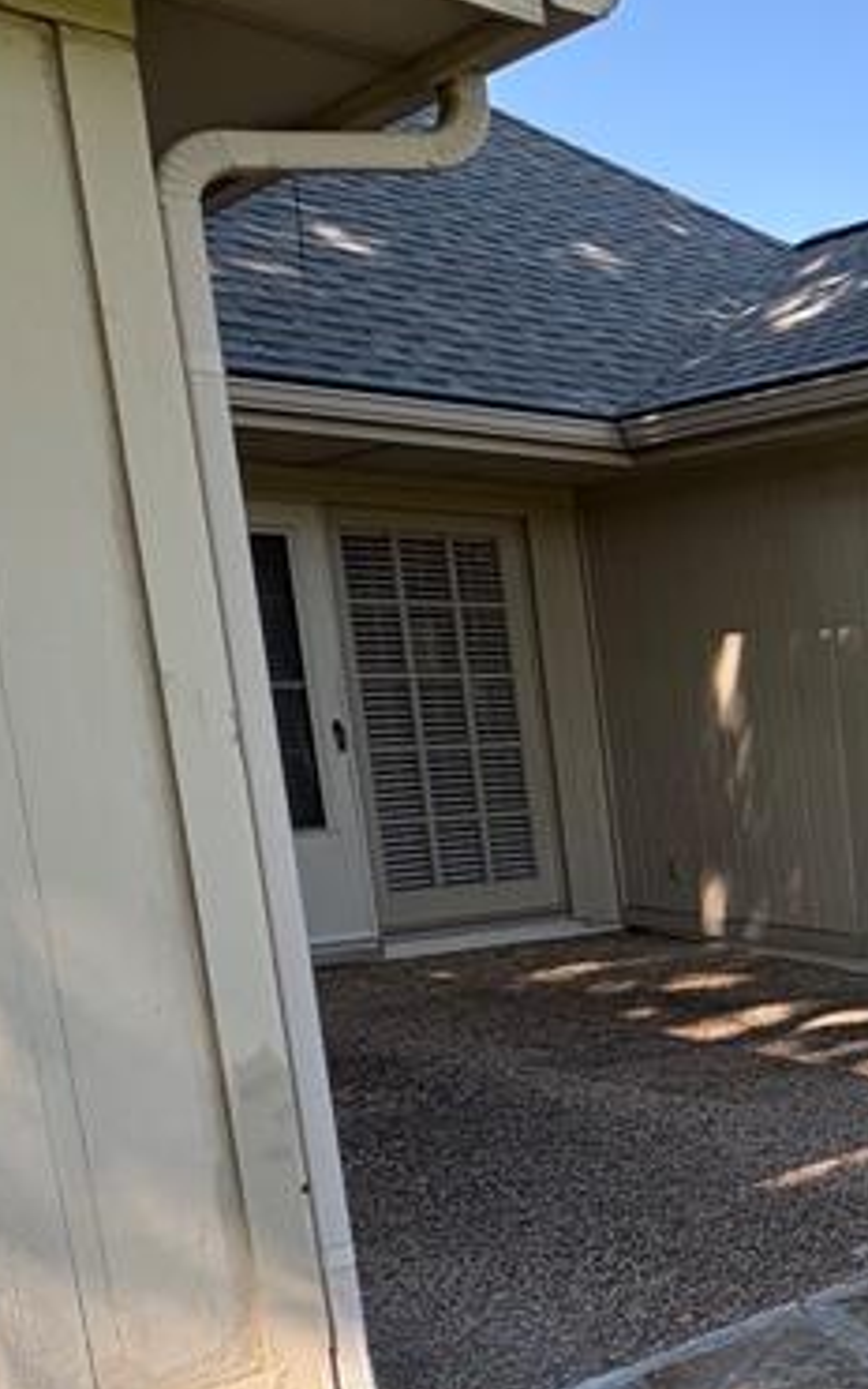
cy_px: 928
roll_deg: +1.0
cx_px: 1448
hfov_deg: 22.5
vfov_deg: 47.4
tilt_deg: -8.4
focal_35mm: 41
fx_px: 1551
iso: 64
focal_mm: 2.22
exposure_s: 1/414
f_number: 2.2
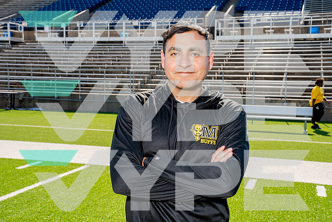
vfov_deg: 28.7
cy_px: 111
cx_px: 166
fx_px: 434
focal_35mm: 47
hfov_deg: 41.9
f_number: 10
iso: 320
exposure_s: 1/250
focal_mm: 47
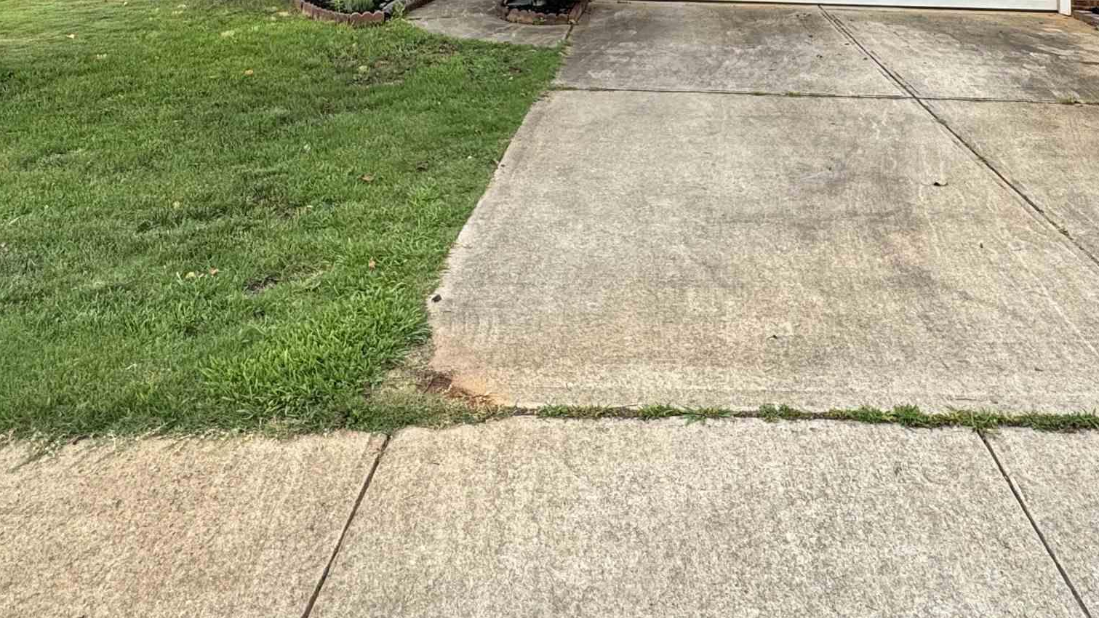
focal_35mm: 31
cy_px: -165
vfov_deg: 30.6
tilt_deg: +4.5
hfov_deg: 62.5
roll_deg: -1.6
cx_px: 602
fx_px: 903
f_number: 2.2
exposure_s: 1/552
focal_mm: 2.22
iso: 40
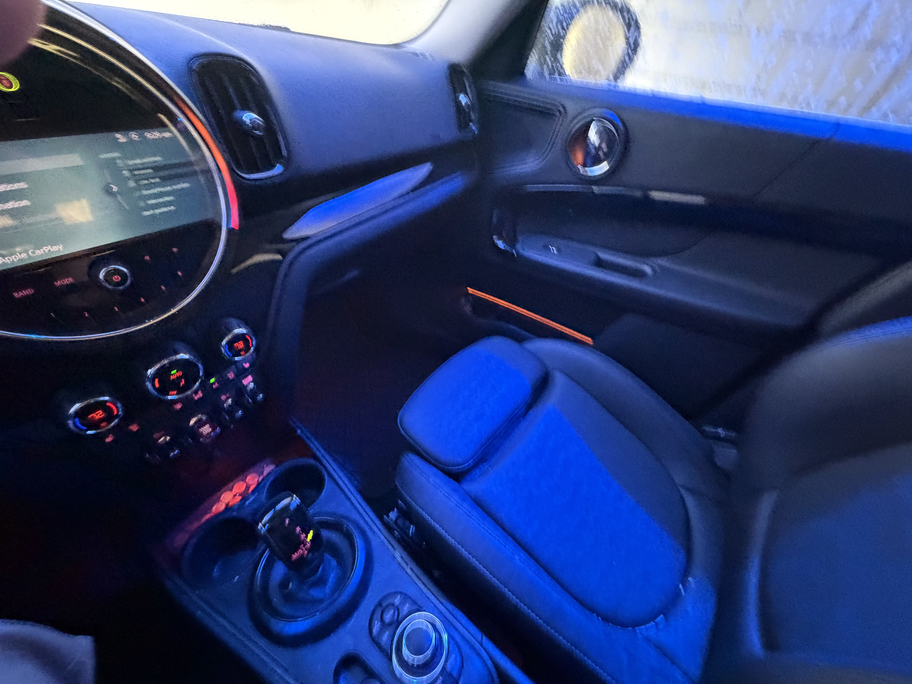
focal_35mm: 14
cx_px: 456
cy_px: 342
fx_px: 369
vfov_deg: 85.7
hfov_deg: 102.1
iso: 1250
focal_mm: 2.22
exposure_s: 1/31
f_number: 2.2
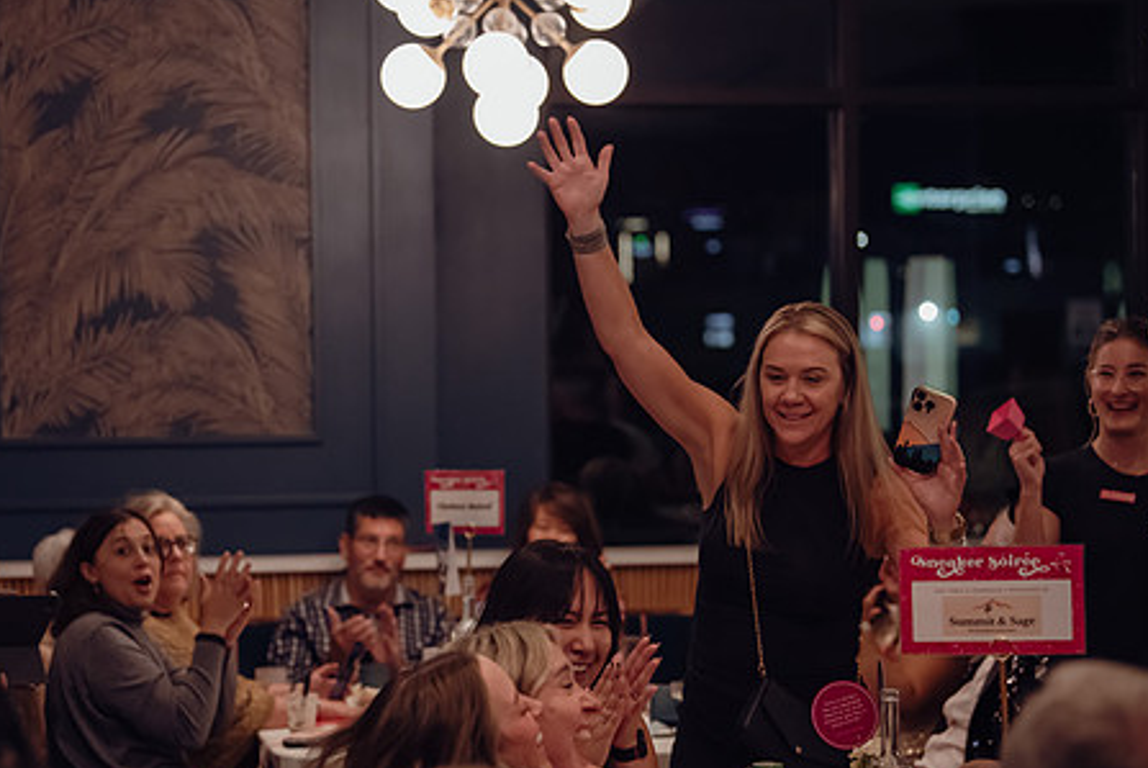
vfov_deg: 14.4
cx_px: 444
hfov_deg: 21.4
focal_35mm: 95
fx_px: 3032
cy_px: 420
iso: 4000
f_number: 2.8
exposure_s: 1/200
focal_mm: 72
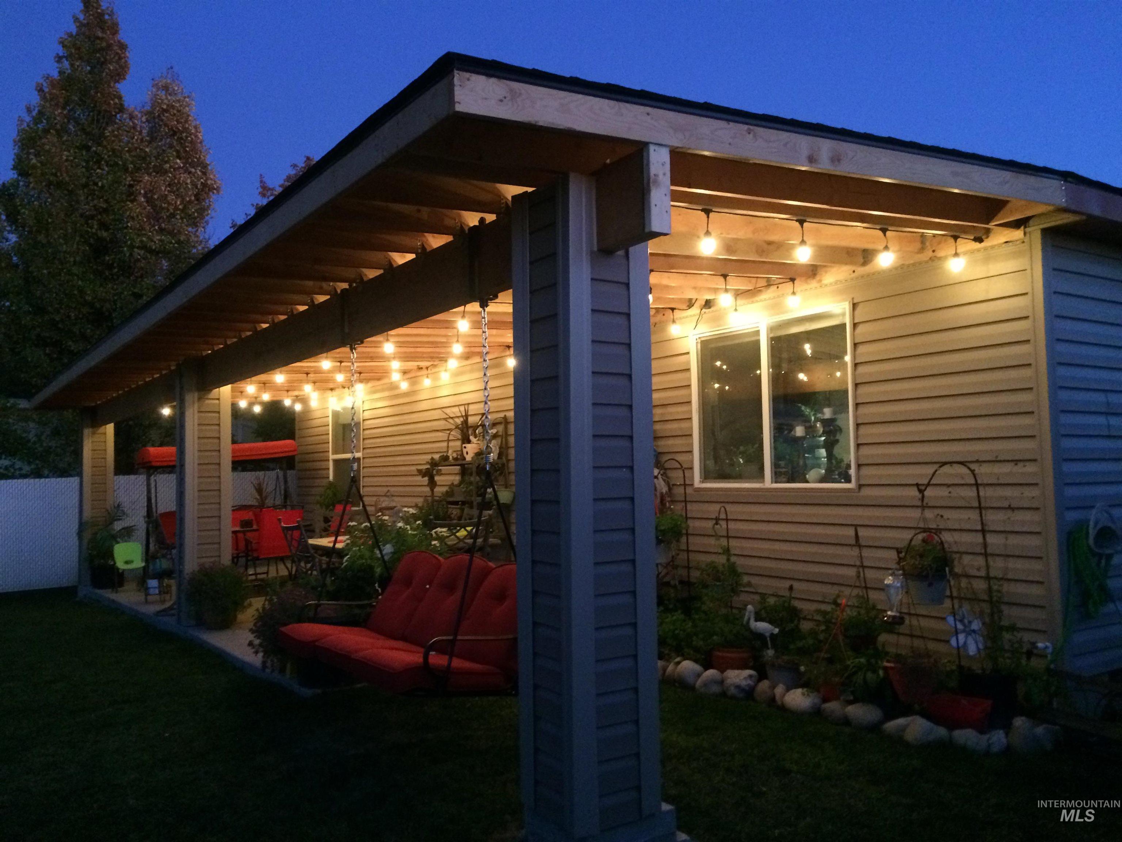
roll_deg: +0.9
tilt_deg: +3.2
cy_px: 421
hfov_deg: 61.7
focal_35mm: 29
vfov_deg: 48.2
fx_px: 940
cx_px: 561
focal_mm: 4.15
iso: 400
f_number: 2.2
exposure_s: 1/15
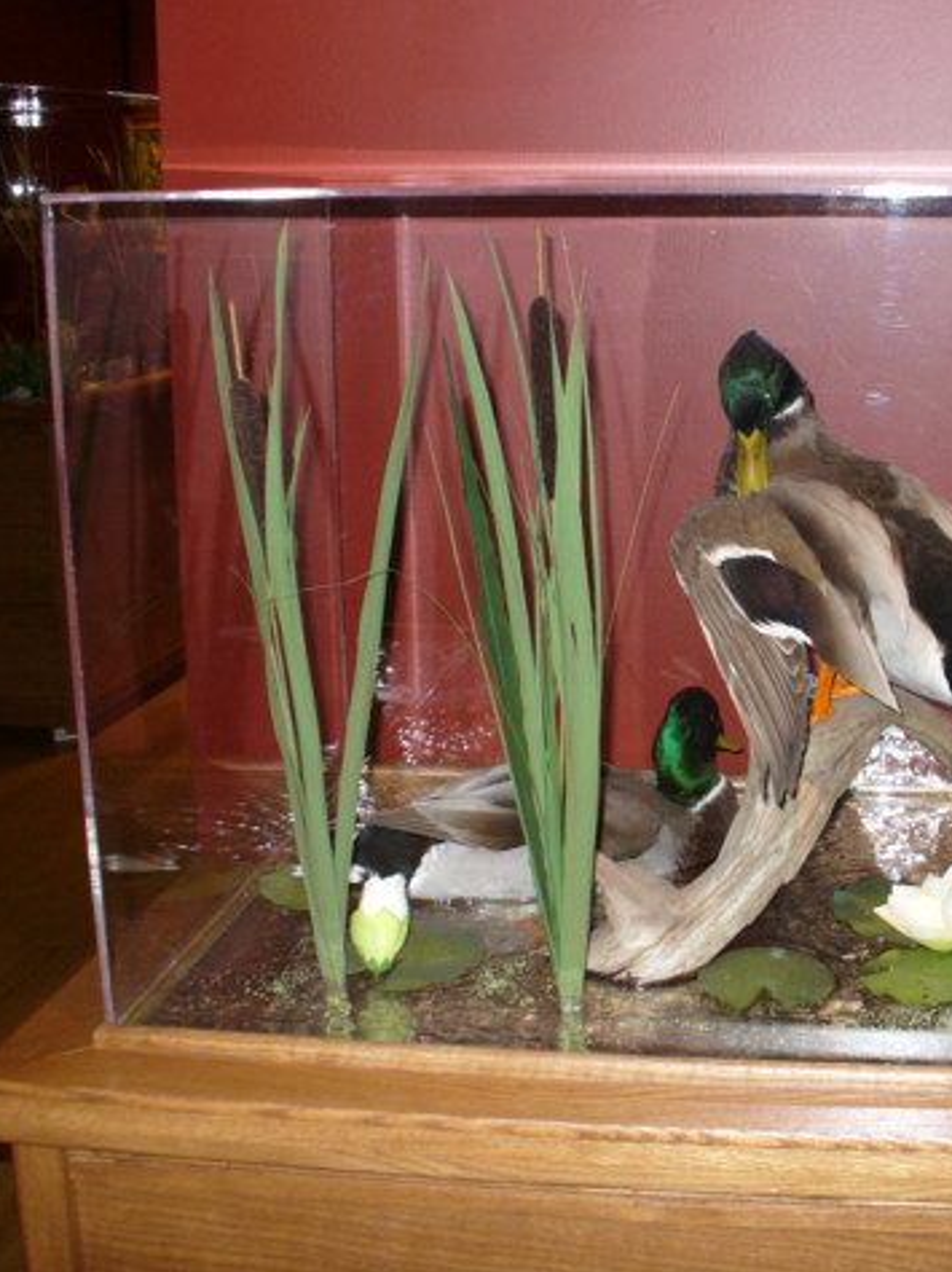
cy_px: 639
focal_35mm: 50
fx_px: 1835
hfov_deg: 28.3
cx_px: 791
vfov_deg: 38.2
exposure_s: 1/60
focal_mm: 6.1
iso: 150
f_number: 2.8
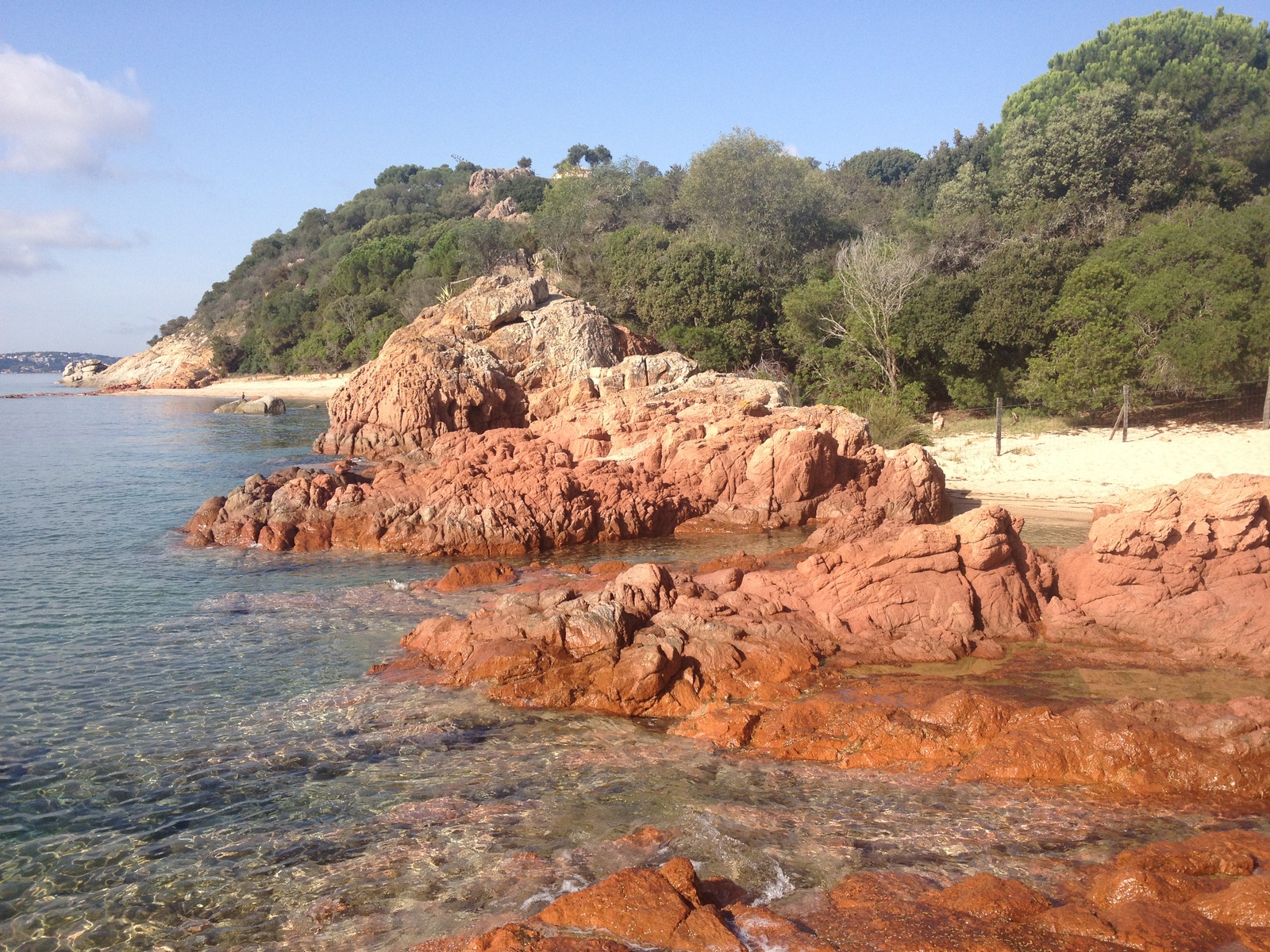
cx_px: 635
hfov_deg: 52.6
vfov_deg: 40.7
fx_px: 1284
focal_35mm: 35
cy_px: 476
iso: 64
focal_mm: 4.28
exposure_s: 1/1255
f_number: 2.4
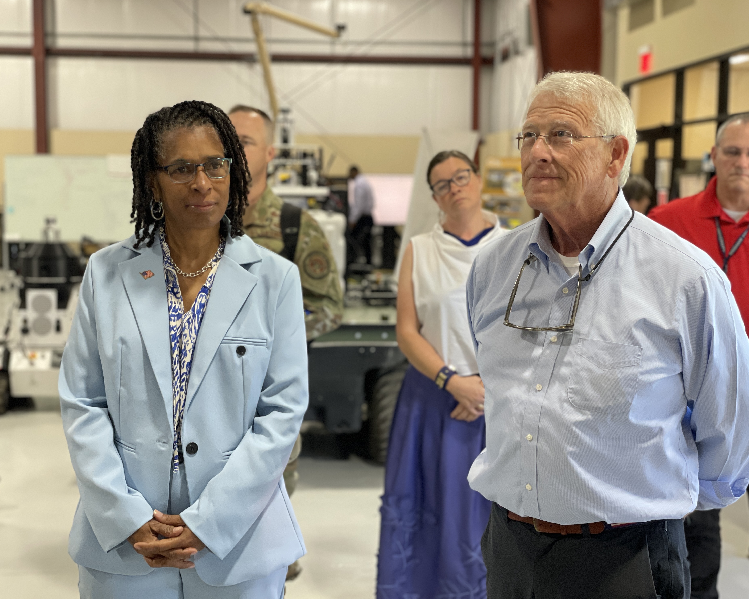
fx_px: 1219
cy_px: 302
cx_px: 387
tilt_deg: -5.5
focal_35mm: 55
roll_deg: -0.2
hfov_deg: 34.1
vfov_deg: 27.6
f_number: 2
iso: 250
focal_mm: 6
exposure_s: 1/122
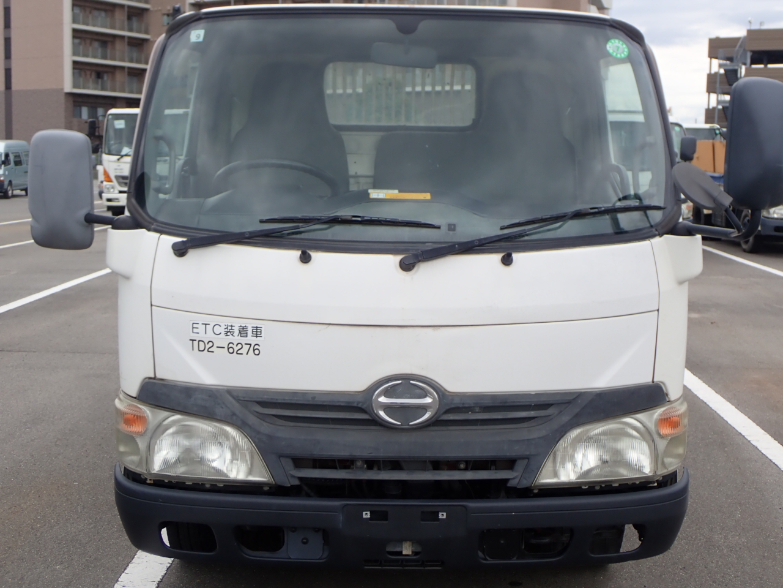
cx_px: 392
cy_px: 294
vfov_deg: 31.5
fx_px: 1041
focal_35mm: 46
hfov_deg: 41.2
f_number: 4.5
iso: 100
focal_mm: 8.41
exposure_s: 1/200
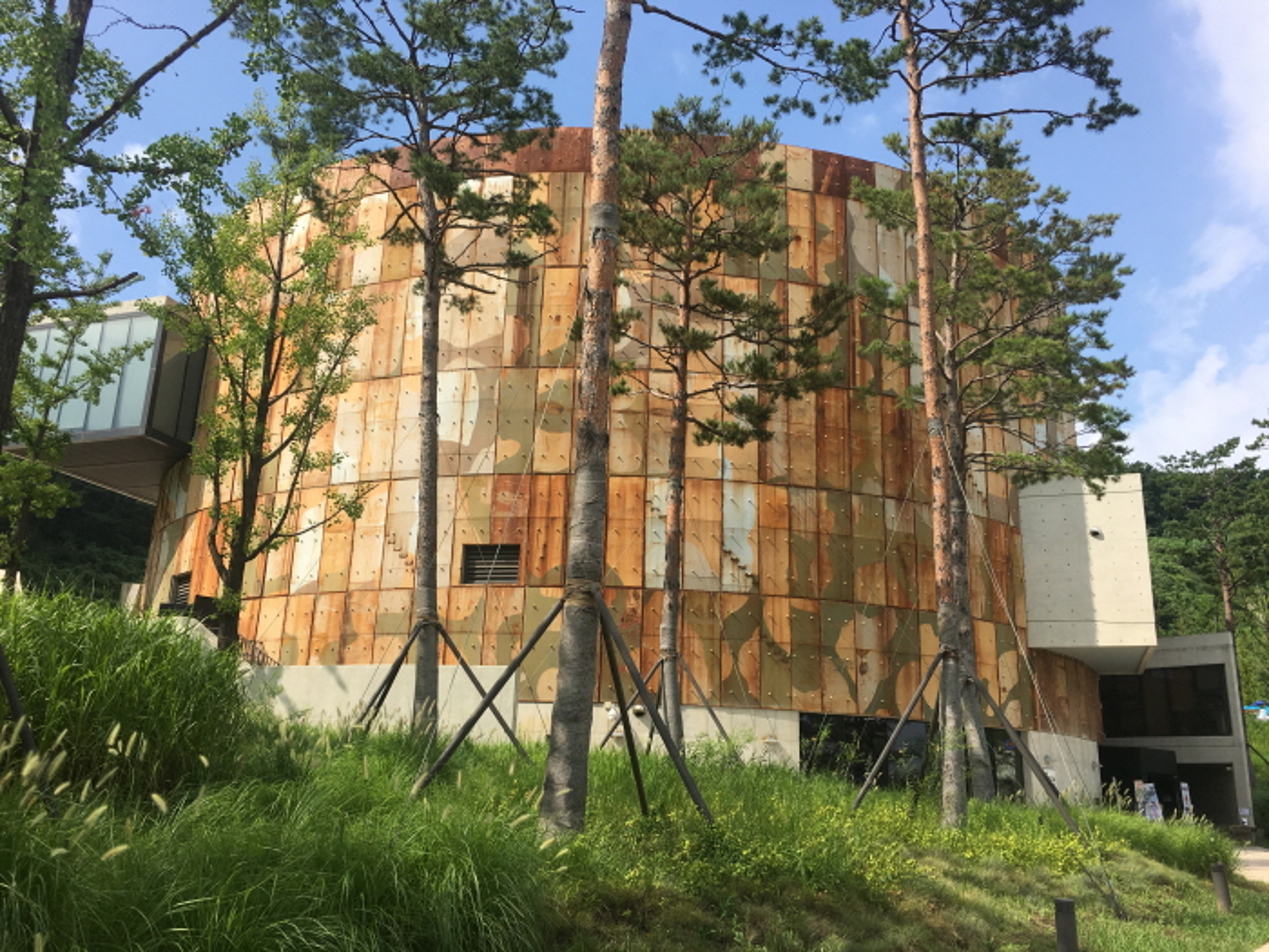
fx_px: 1063
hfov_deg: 61.7
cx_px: 634
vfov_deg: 48.2
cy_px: 476
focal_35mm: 29
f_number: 2.2
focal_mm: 4.15
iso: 25
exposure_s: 1/1326
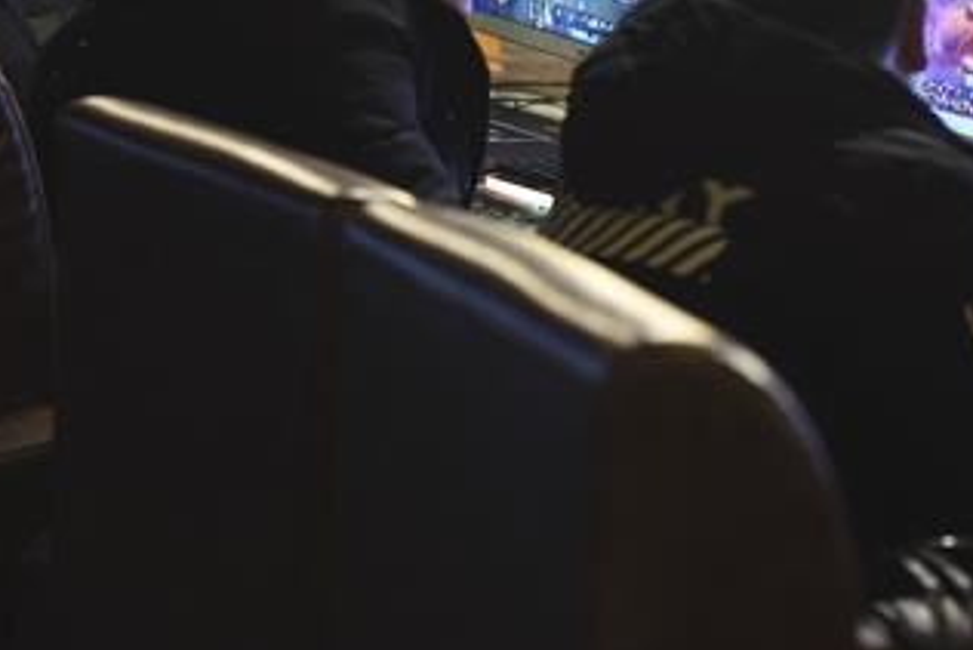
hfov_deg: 11.1
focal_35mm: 185
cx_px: 776
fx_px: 5002
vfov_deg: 7.4
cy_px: 72
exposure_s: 1/20
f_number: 3.2
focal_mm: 90
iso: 1600
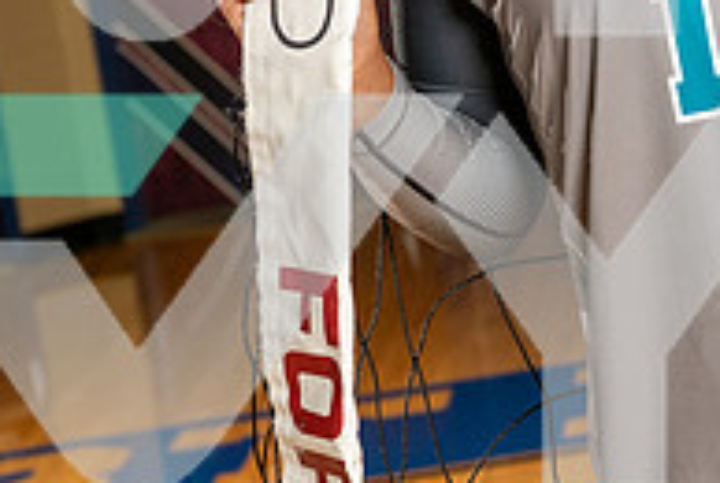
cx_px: 772
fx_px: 3465
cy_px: -158
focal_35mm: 173
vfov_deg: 7.9
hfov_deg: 11.7
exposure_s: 1/250
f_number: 5.6
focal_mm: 58
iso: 500
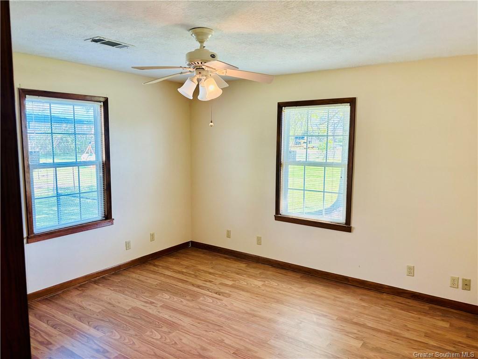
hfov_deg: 67.3
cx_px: 239
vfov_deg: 53.1
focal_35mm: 26
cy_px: 180
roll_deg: -0.4
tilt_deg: -6.2
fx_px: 359
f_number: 1.6
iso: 80
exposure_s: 1/120
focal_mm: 5.96
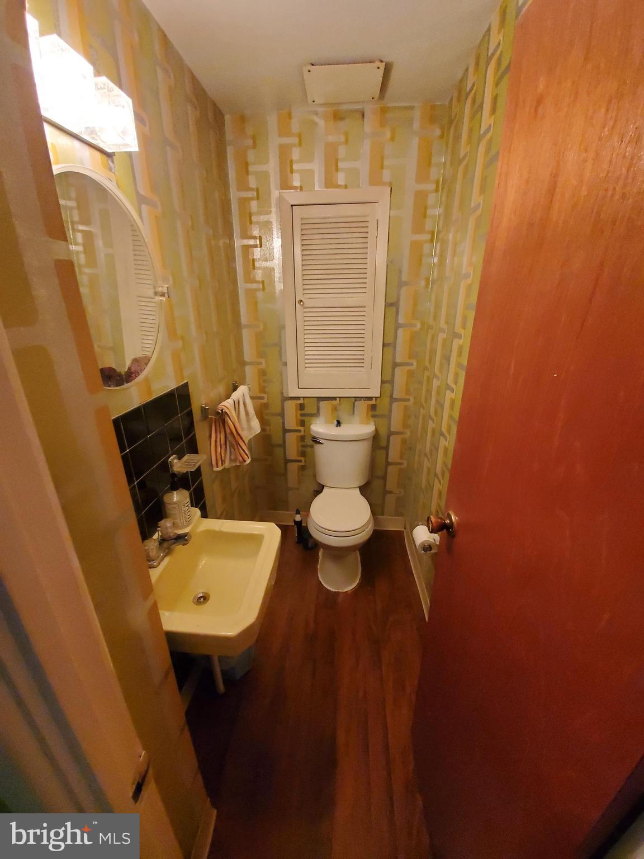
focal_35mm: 13
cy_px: 430
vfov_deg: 106.2
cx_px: 322
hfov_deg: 89.9
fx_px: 322
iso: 800
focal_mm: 1.8
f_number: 2.2
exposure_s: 1/29
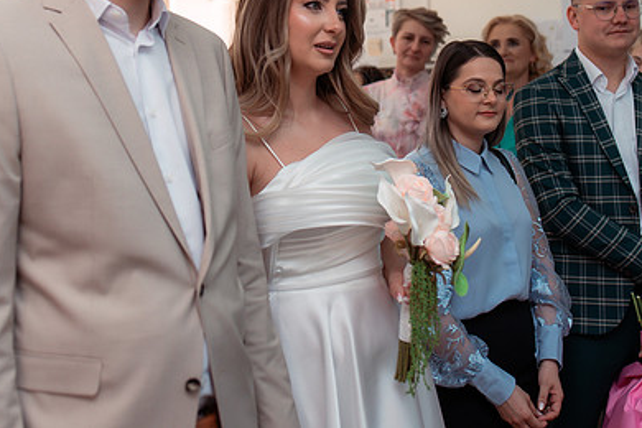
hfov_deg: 38.2
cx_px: 323
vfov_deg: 25.7
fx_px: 927
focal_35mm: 52
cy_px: 111
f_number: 2.8
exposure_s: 1/250
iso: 800
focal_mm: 35
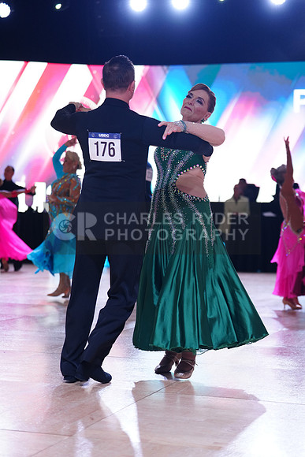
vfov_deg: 26.0
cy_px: 228
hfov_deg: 17.5
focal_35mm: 78
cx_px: 152
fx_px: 991
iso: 800
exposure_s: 1/500
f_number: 2.8
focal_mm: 78
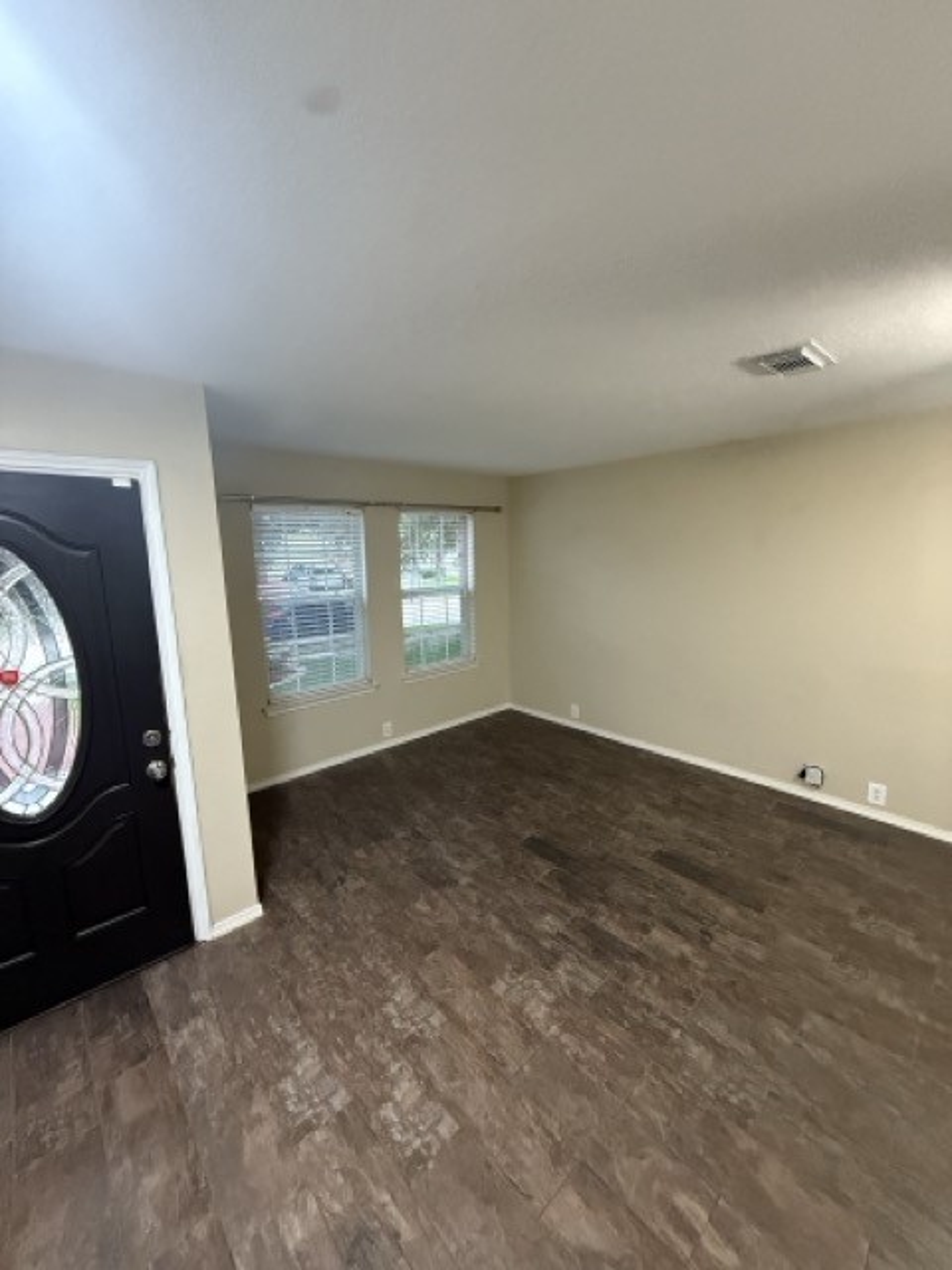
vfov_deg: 102.1
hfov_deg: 85.7
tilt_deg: -7.9
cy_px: 635
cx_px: 476
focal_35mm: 14
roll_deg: +0.4
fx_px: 513
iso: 800
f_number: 2.2
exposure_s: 1/60
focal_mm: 2.22
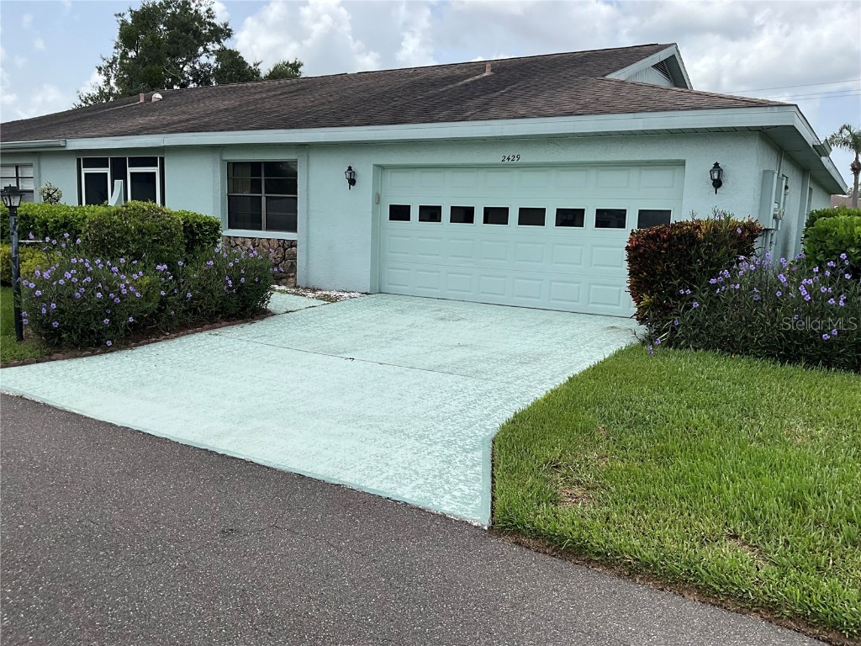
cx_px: 430
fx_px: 721
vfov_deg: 48.2
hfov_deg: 61.7
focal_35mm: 29
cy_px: 323
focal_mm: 3
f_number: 1.8
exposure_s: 1/1786
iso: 25
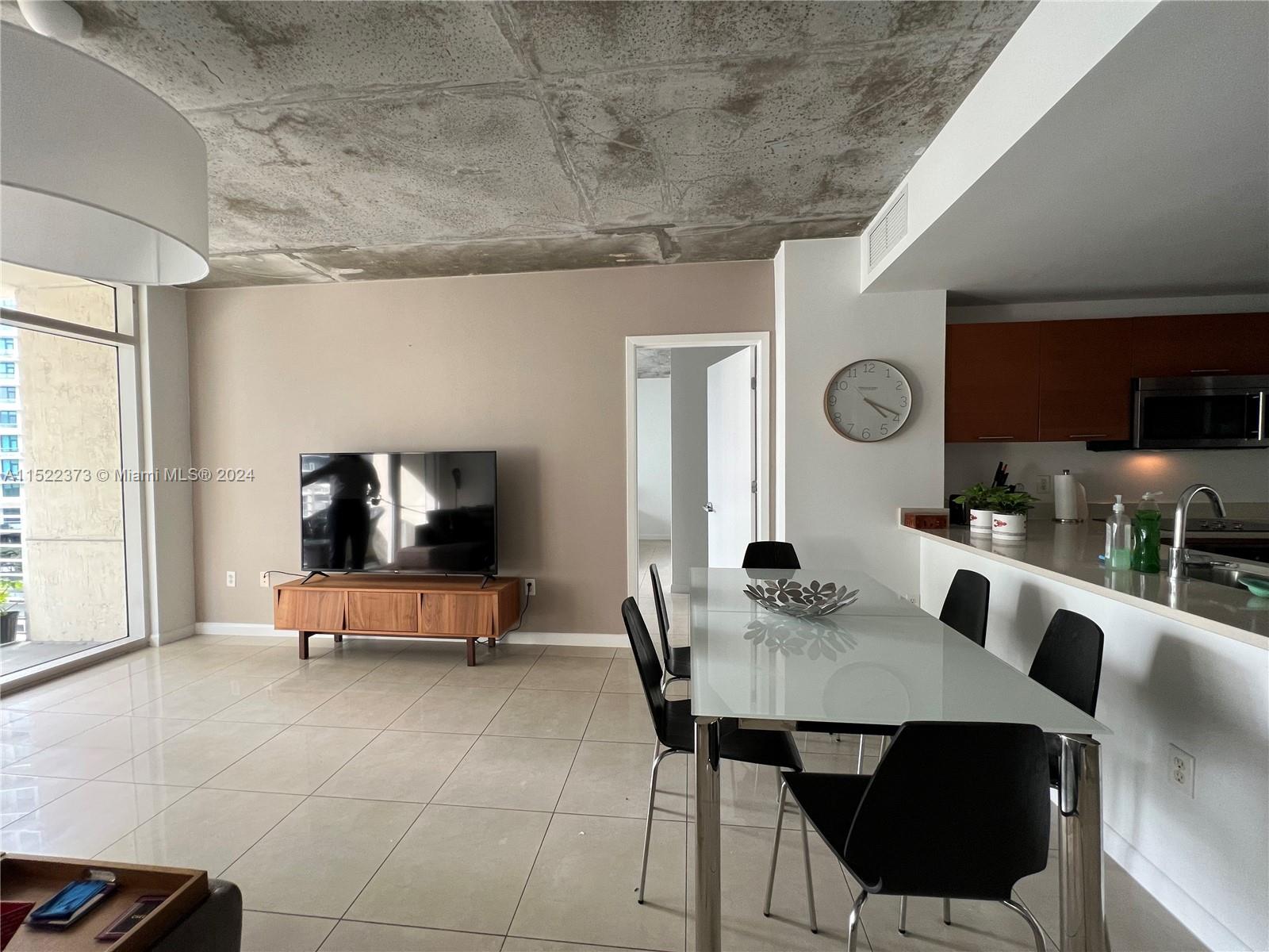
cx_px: 634
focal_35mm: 13
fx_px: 477
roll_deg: +1.0
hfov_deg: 106.2
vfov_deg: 89.9
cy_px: 476
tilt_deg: -1.5
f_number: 1.8
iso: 125
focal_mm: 1.57
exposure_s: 1/99
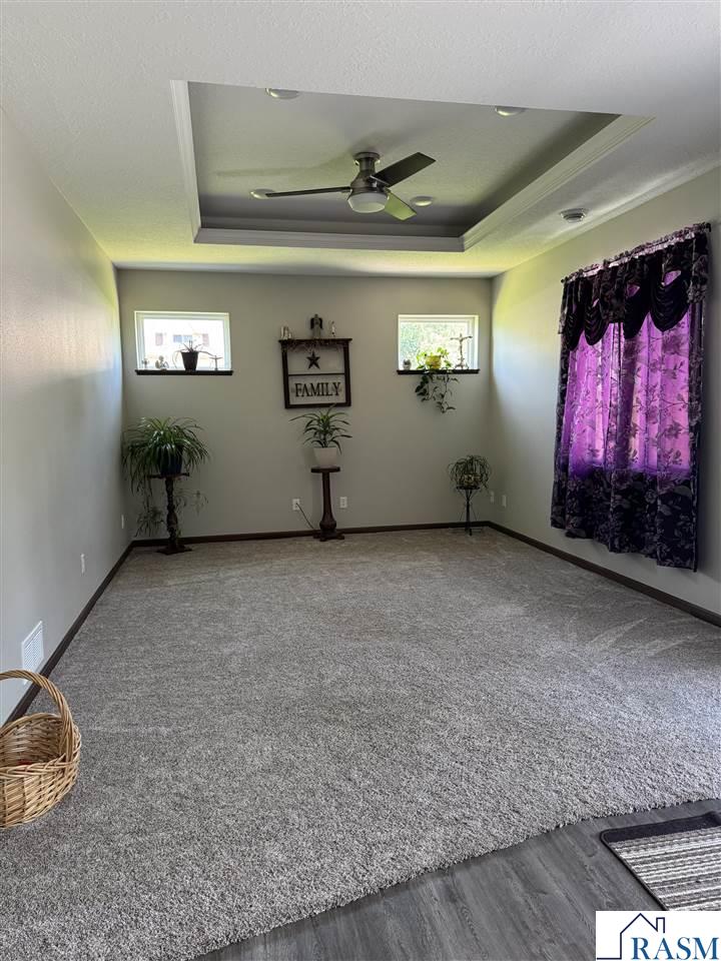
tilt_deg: -5.8
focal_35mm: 24
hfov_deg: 56.8
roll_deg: +1.0
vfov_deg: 71.6
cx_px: 360
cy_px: 480
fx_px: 667
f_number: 1.78
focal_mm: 6.76
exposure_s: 1/76
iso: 200
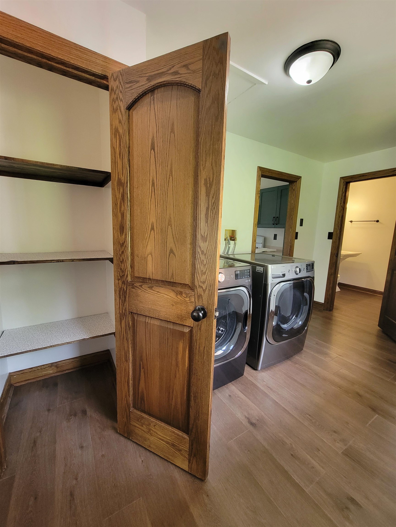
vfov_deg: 106.2
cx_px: 198
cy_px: 264
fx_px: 198
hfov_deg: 89.9
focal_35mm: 13
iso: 320
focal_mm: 2.2
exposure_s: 1/60
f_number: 2.2
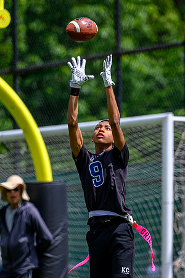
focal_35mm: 342
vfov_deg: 6.0
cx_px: 117
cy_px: 171
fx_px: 2638
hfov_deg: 4.0
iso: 125
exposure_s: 1/2000
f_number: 3.2
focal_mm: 185
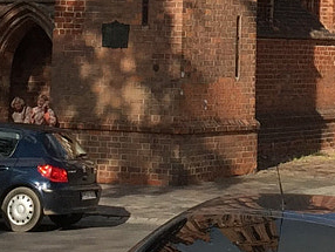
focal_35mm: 162
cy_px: -335
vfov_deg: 8.5
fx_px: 1569
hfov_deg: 12.2
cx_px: 239
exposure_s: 1/1582
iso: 32
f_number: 2.2
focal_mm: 4.15
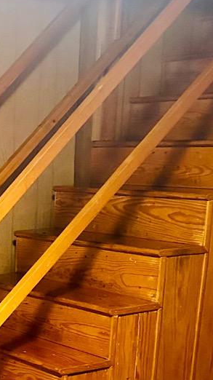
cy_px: 376
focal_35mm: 77
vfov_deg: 26.2
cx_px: -43
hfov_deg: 15.1
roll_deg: -0.2
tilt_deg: -14.9
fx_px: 774
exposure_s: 1/60
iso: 800
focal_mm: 6.86
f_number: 1.78
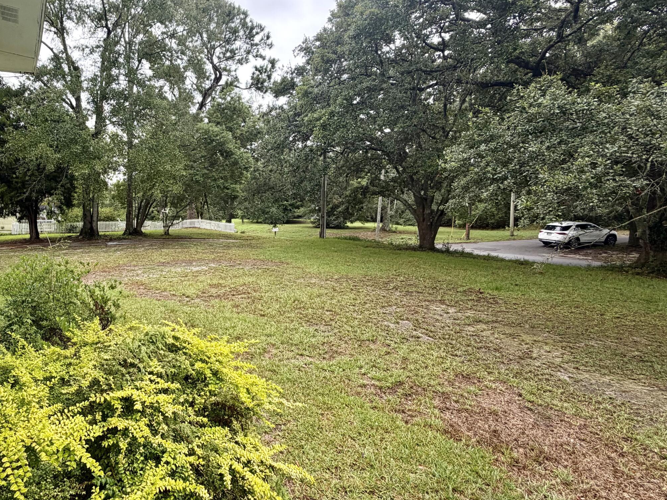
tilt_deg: -2.5
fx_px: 405
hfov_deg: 74.8
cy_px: 225
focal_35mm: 21
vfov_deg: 63.3
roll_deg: -0.9
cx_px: 189
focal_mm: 2.22
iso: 50
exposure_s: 1/379
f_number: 2.2
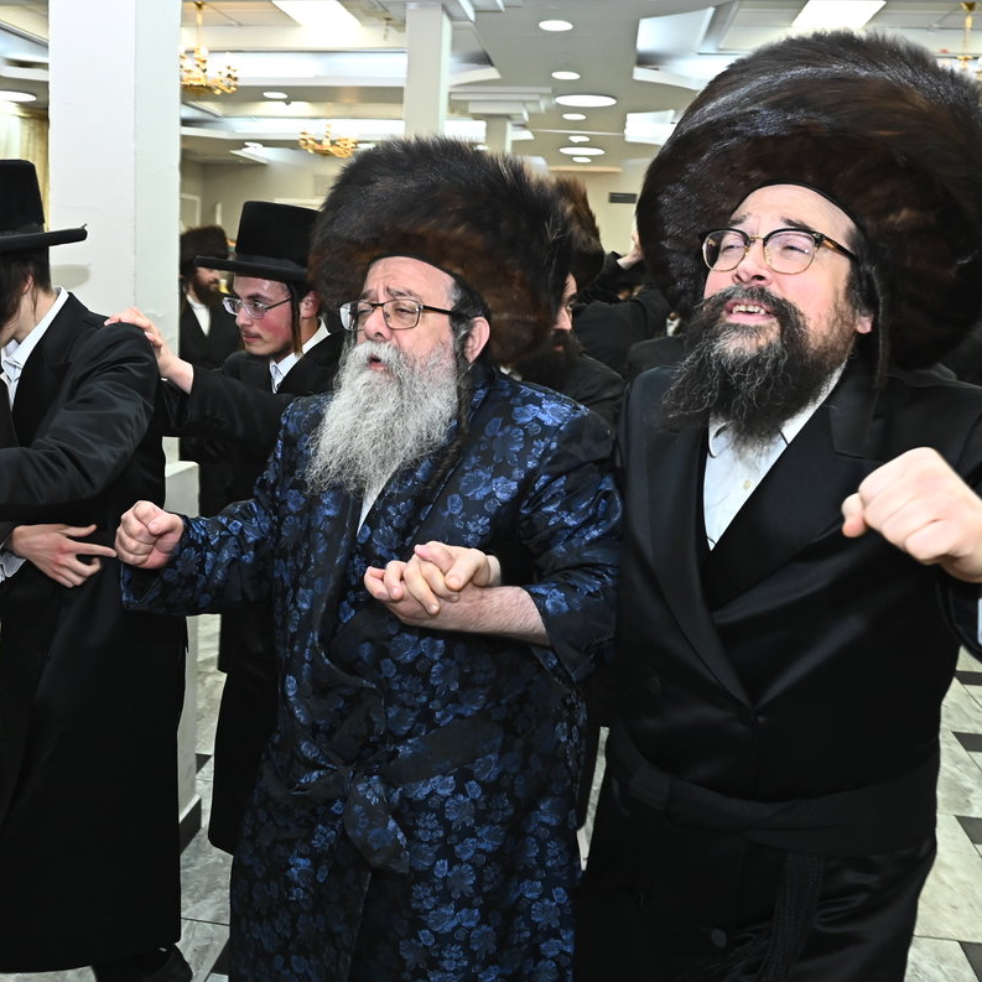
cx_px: 368
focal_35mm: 36
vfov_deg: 46.0
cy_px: 492
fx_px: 1155
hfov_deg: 45.7
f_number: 6.3
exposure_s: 1/200
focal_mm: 24
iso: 2000
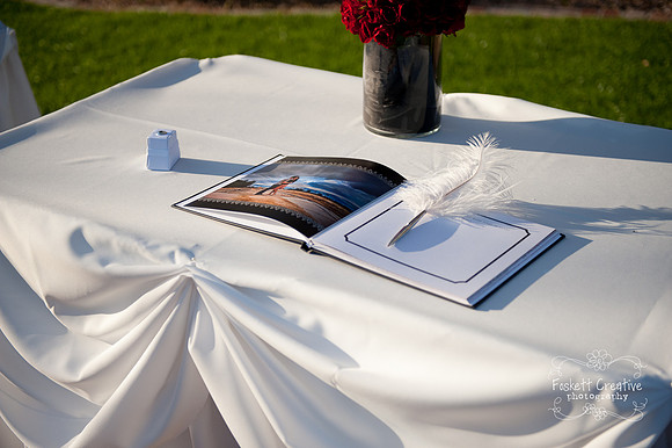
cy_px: 224
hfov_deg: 34.5
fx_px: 1082
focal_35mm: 58
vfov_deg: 23.4
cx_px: 336
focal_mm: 58
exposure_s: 1/8000
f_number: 2.8
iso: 640
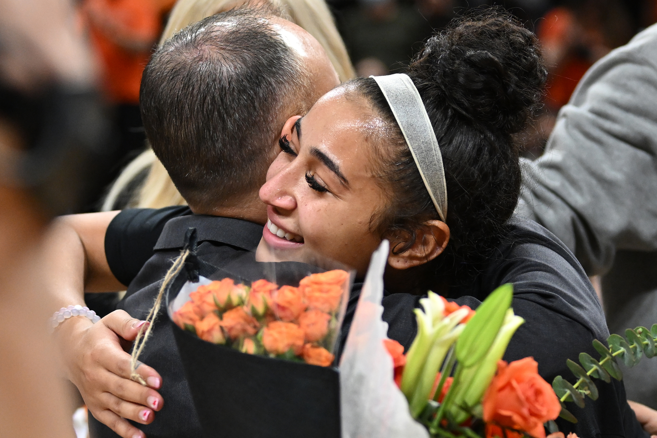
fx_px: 1314
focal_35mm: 72
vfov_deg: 18.9
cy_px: 219
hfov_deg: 28.1
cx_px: 328
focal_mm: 72
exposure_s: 1/1000
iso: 2500
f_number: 2.8
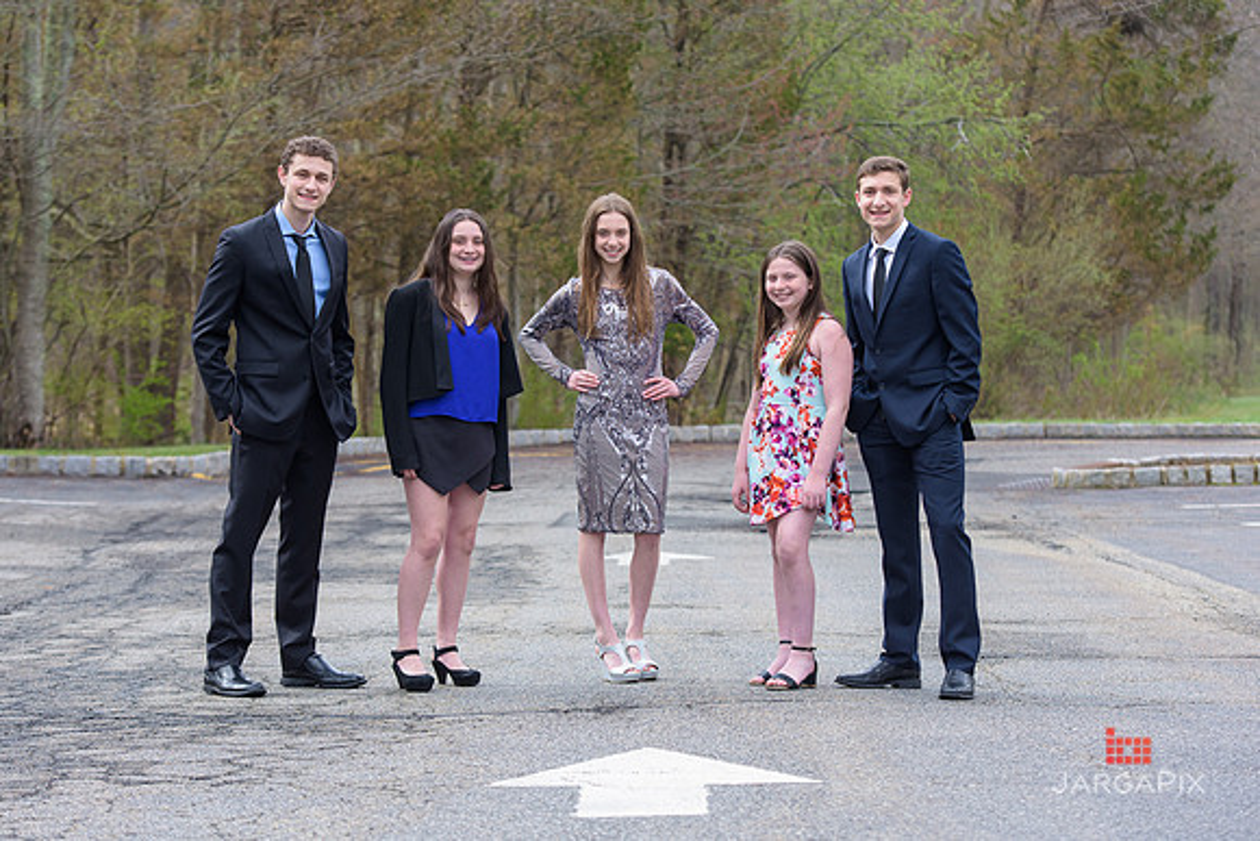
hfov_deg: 19.1
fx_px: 3737
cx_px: 630
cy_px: 425
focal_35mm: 107
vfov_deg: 12.8
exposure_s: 1/640
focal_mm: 95
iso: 400
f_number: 5
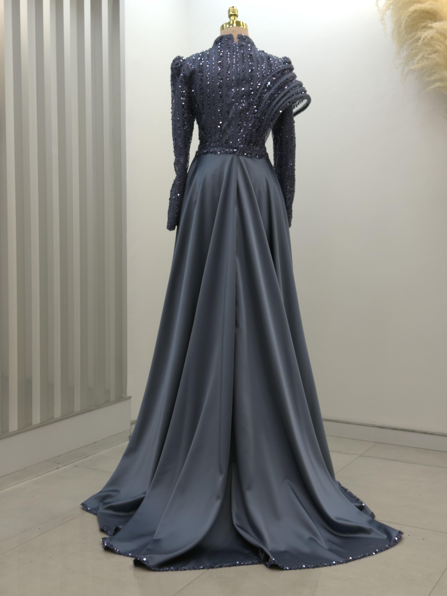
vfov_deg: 39.7
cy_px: 298
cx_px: 224
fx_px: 826
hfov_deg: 30.3
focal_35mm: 48
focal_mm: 6.76
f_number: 1.78
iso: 64
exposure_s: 1/657
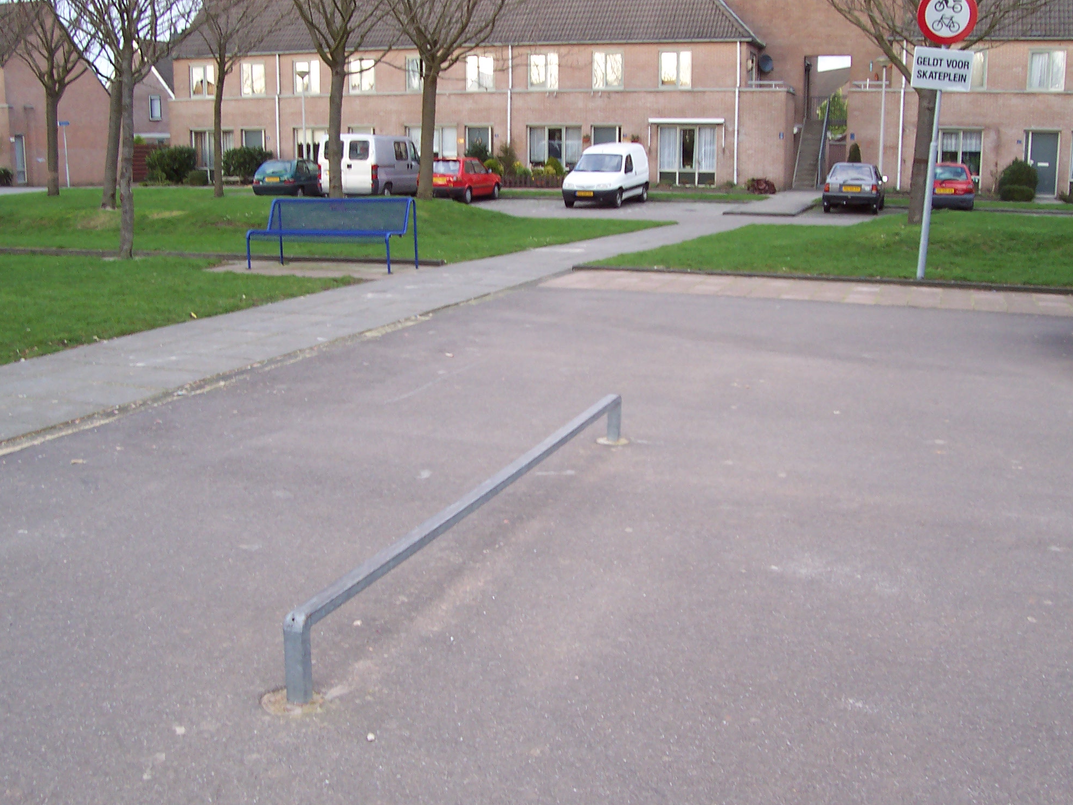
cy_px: 399
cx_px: 539
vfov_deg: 37.7
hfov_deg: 49.0
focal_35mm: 38
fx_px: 1178
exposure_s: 1/180
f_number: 2.8
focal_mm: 5.6
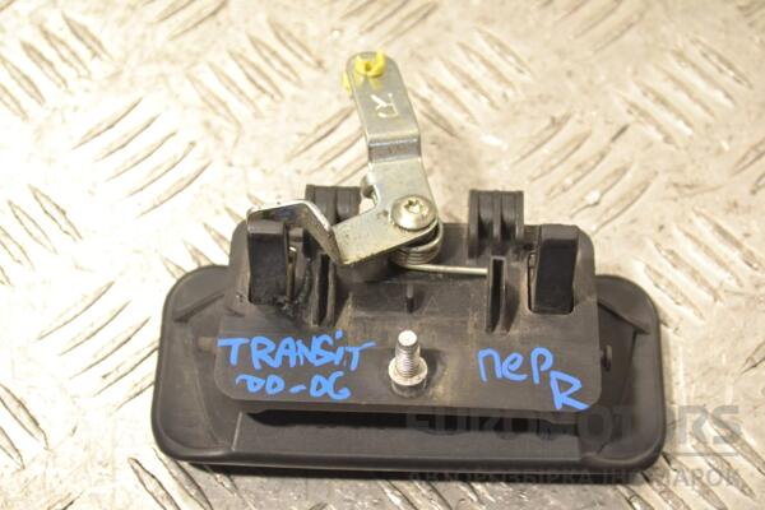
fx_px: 1530
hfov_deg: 28.1
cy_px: 255
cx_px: 382
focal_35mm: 72
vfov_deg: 18.9
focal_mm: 48
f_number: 8
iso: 3200
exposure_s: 1/250
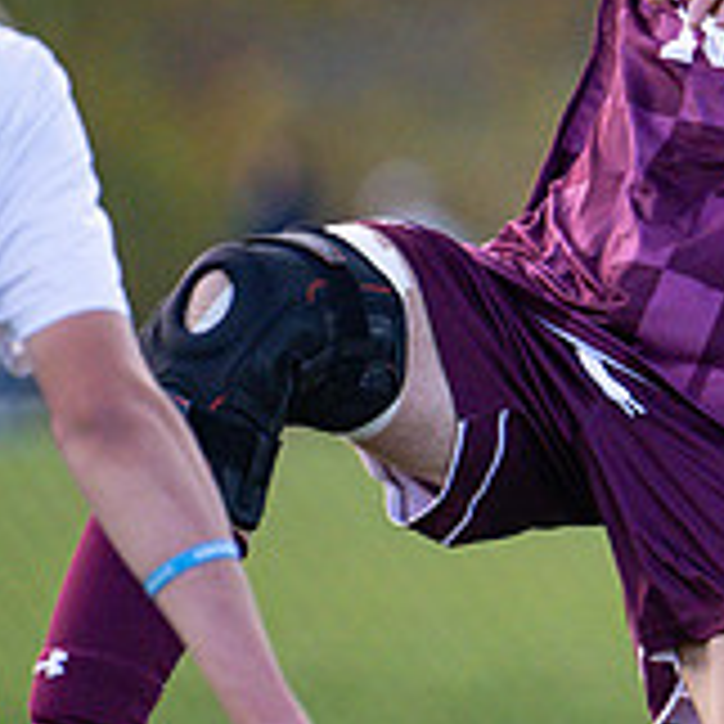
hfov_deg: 1.2
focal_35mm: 1455
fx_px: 34429
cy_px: 370
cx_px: 830
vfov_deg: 1.2
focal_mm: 400
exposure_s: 1/2500
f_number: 4.5
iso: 2800
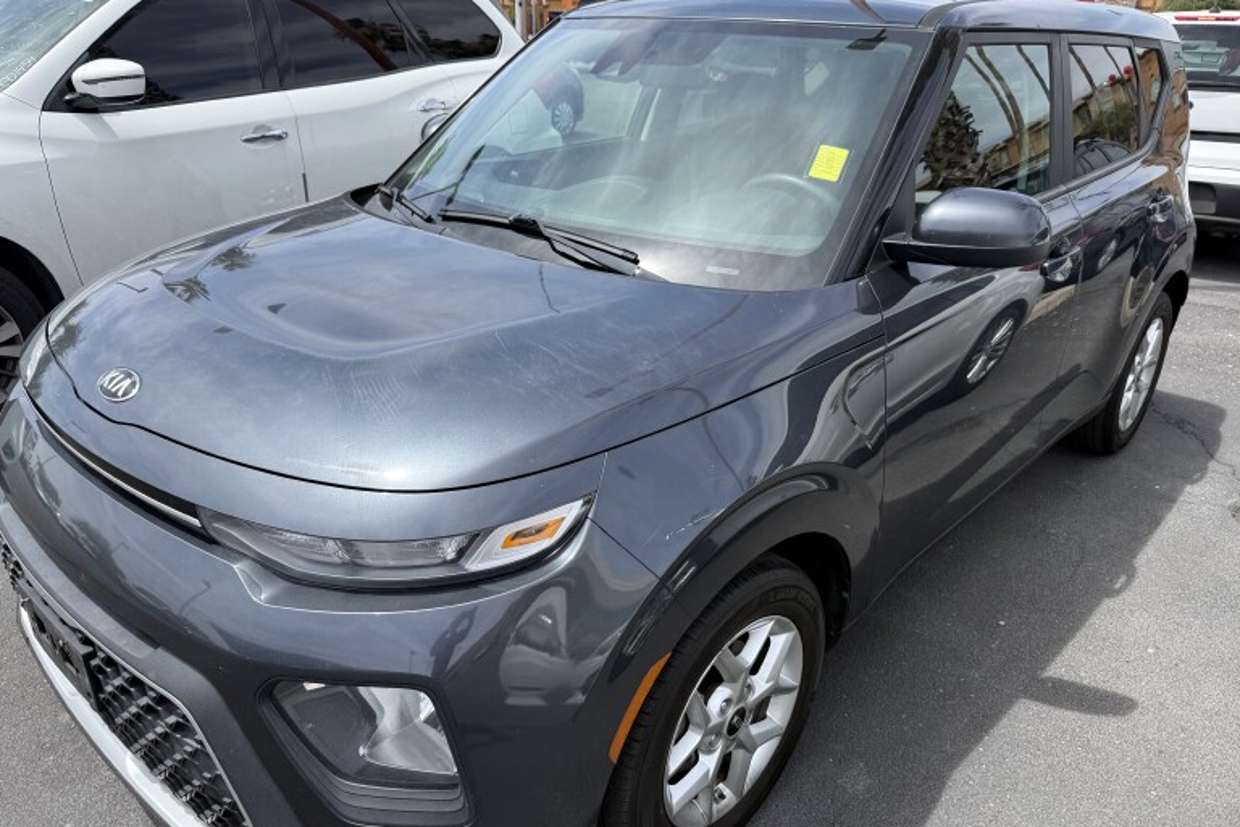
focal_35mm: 26
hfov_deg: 69.4
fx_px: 895
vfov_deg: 49.5
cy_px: 451
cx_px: 602
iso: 80
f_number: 1.78
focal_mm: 6.76
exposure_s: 1/2169
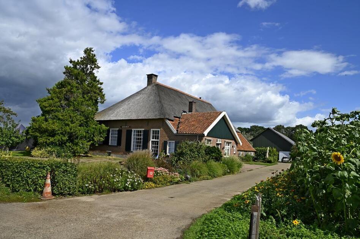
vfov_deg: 53.0
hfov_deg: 73.8
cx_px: 180
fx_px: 240
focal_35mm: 24
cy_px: 120
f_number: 13
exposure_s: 1/640
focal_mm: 24
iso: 400
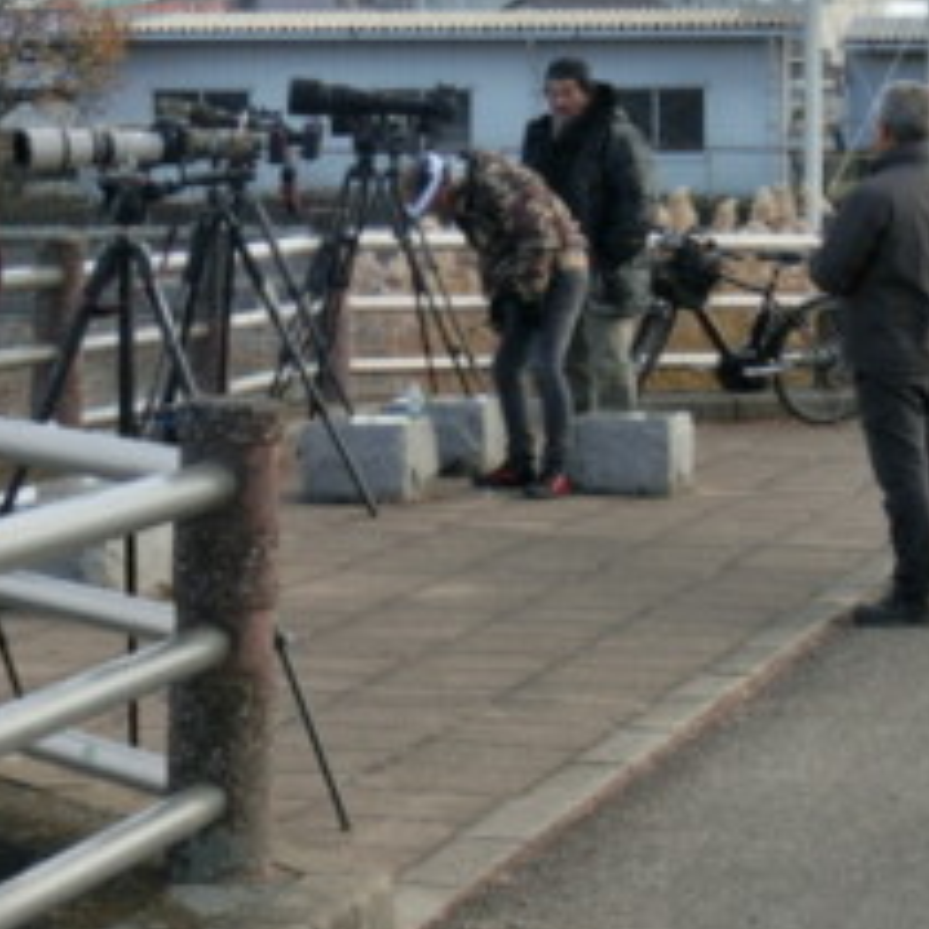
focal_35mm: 148
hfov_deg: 11.8
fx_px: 4494
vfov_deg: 11.8
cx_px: 319
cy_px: 367
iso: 80
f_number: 4.9
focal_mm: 13.79
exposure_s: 1/200
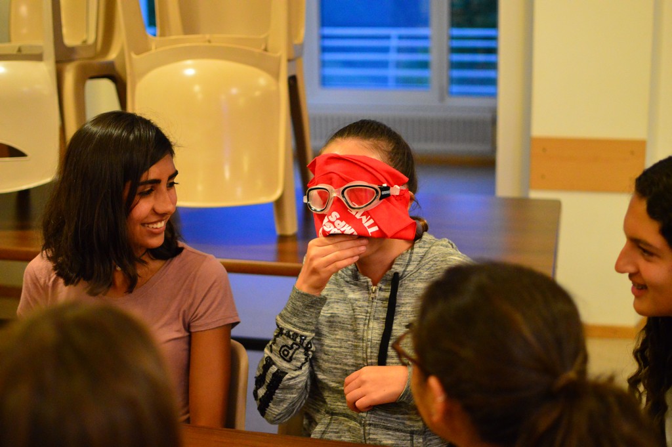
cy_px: 224
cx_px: 336
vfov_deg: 25.7
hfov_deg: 37.9
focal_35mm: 52
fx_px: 979
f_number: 1.8
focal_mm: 35
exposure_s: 1/160
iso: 3200
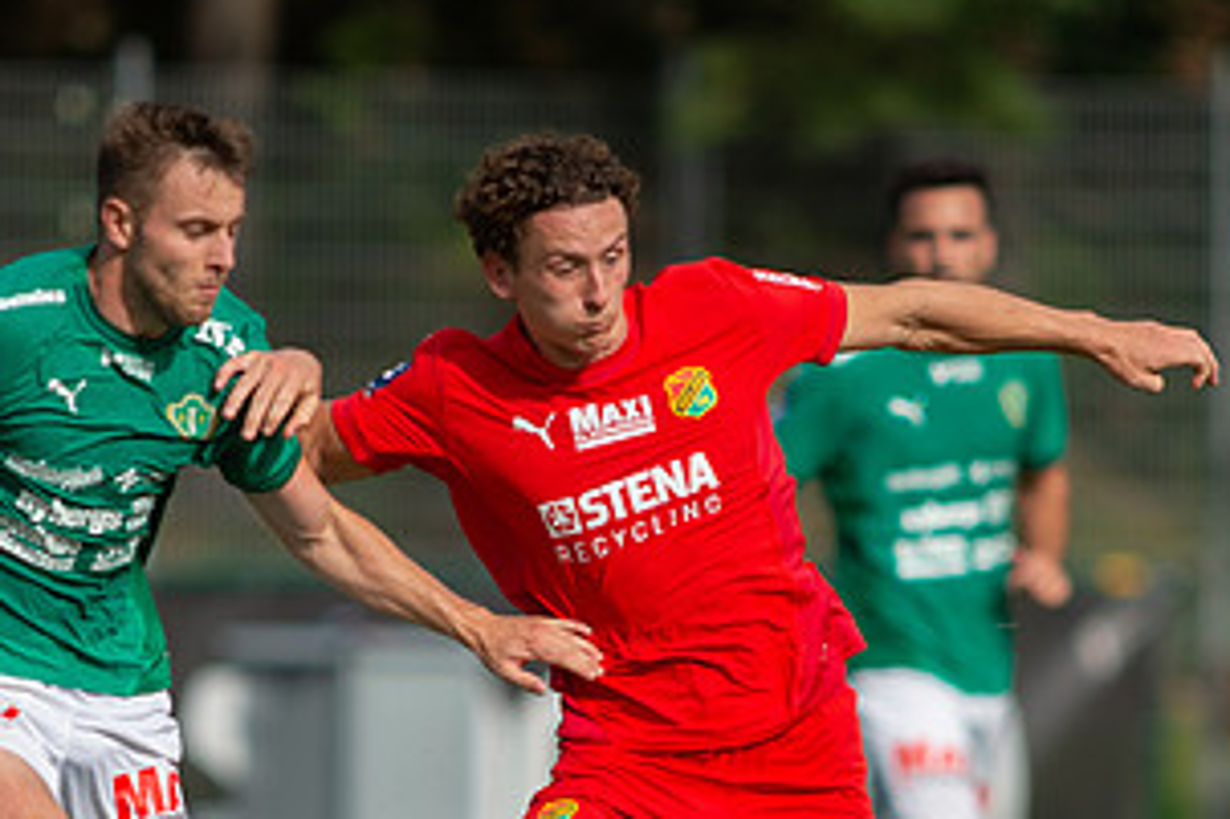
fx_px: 27556
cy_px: 758
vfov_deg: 1.7
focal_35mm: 807
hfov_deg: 2.6
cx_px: 517
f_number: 4
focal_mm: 420
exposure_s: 1/1250
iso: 160
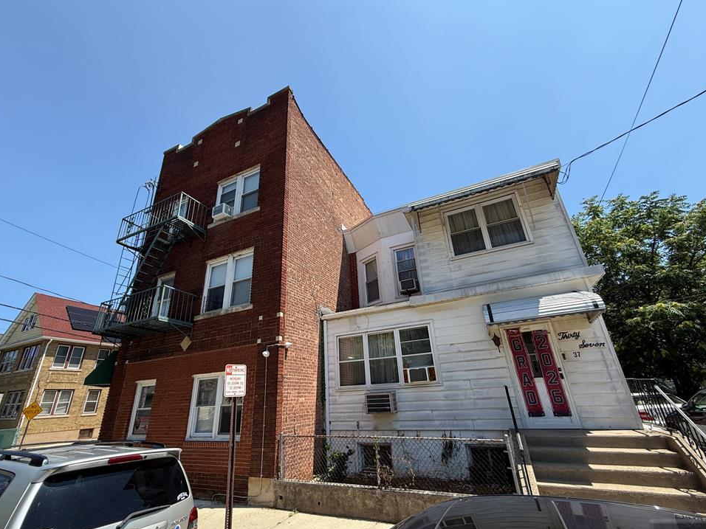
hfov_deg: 98.2
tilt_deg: +22.9
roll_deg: +2.8
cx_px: 346
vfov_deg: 81.7
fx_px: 306
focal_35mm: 15
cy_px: 272
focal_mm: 2.22
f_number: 2.2
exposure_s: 1/985
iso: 50
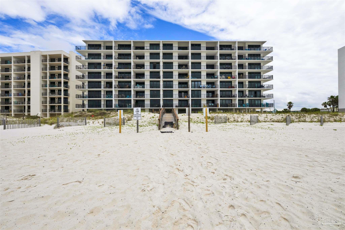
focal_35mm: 14
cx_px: 172
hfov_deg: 102.3
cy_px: 115
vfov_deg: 79.2
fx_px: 139
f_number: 11
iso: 400
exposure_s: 1/1000
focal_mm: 14.5
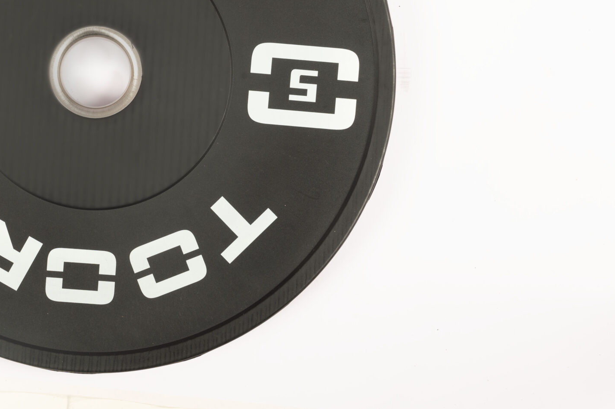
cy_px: 55
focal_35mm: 86
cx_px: 108
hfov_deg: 23.3
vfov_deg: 15.7
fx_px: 1468
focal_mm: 48
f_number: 11
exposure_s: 1/200
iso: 125
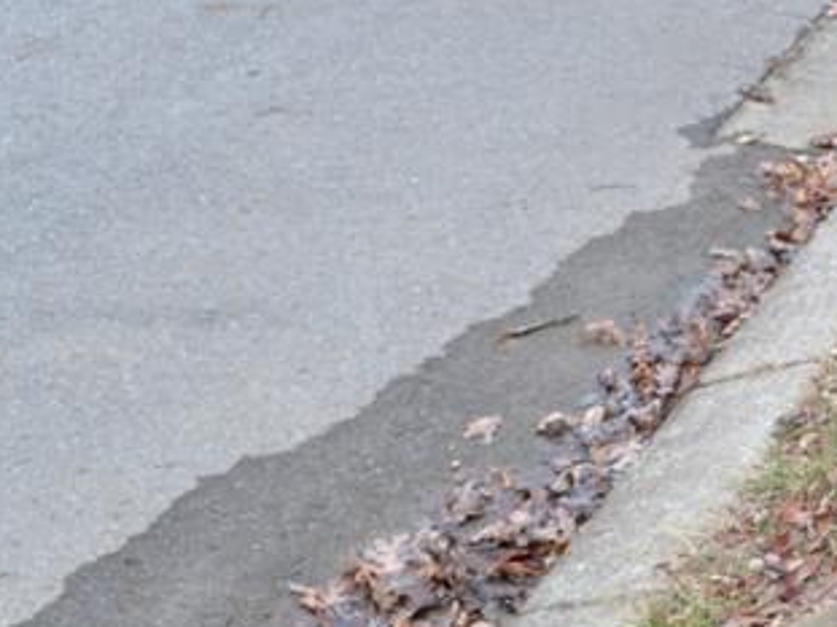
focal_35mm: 89
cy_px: 160
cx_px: 829
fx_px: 2151
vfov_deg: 16.5
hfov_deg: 21.3
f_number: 5.6
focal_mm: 30
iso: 400
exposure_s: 1/125
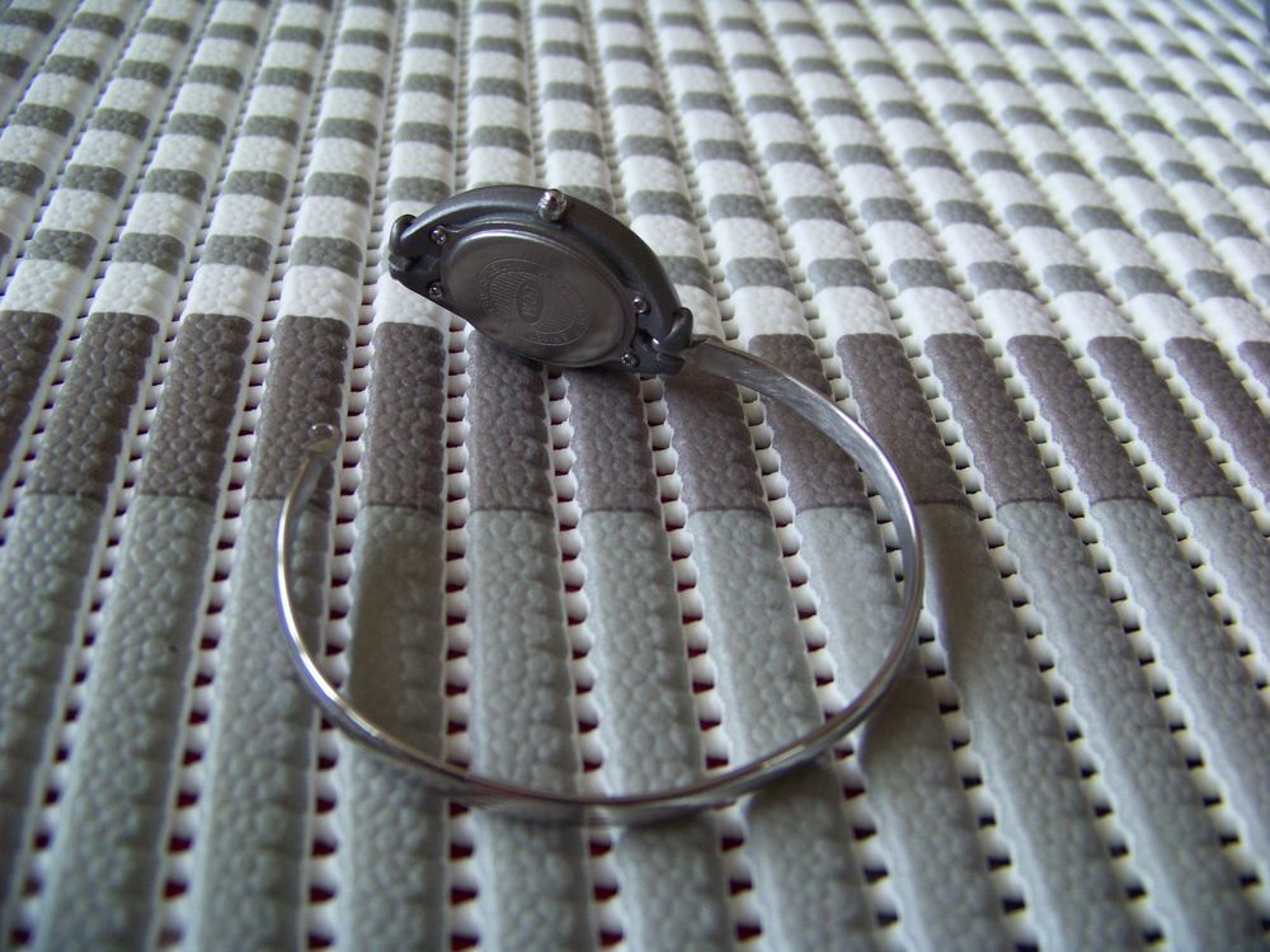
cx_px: 635
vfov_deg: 39.7
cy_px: 476
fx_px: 1321
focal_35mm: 36
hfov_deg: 51.4
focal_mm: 5.85
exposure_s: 1/30
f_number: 2.8
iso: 145
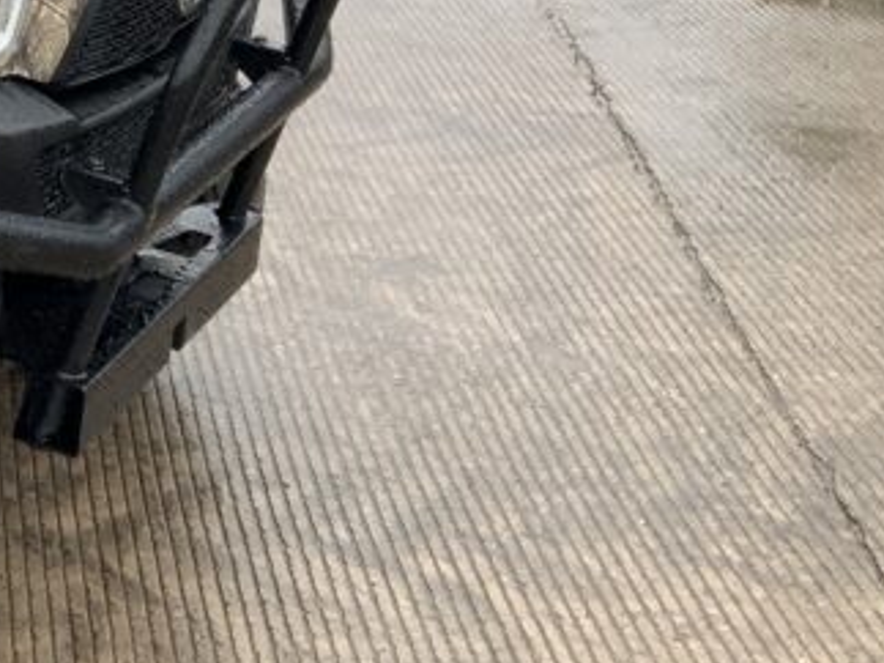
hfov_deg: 18.8
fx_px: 2349
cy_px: -134
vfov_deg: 15.5
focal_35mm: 92
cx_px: -438
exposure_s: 1/372
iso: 16
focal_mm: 3
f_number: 1.8
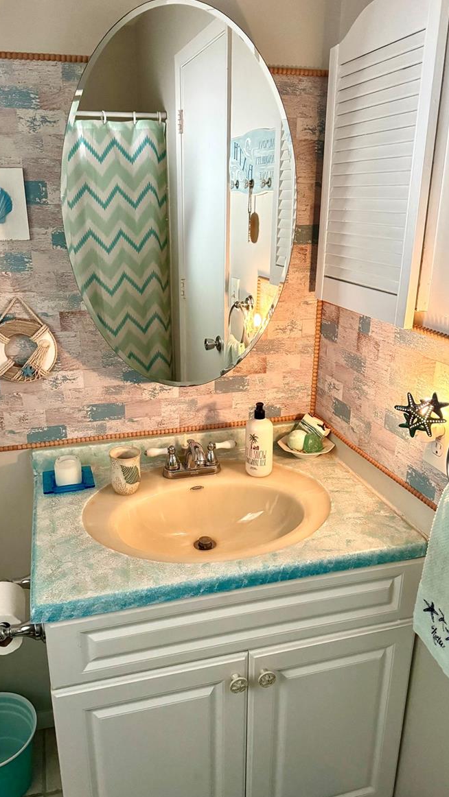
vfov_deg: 69.9
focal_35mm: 27
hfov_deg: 42.9
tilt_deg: -19.2
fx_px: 571
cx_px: 204
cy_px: 401
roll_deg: +1.0
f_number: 1.78
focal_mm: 6.76
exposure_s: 1/40
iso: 800
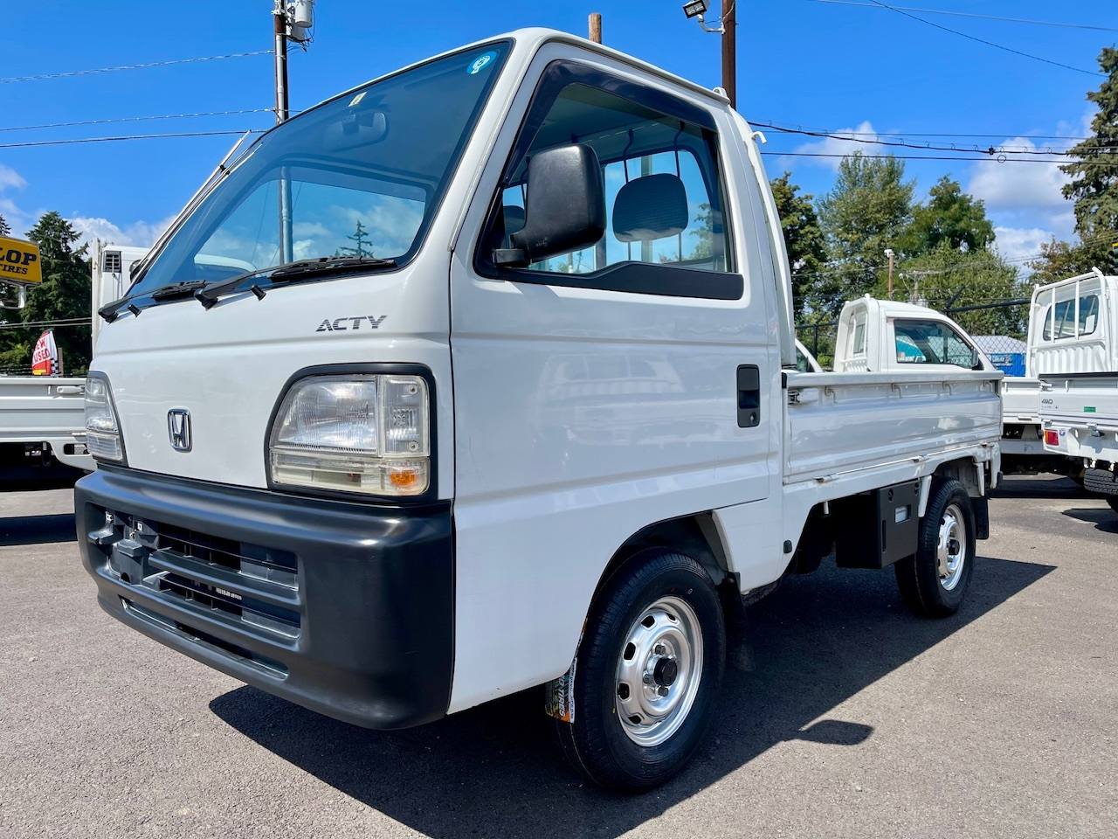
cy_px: 420
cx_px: 559
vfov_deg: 54.9
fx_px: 807
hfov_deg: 69.4
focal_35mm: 25
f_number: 1.6
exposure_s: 1/3448
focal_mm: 5.1
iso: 32
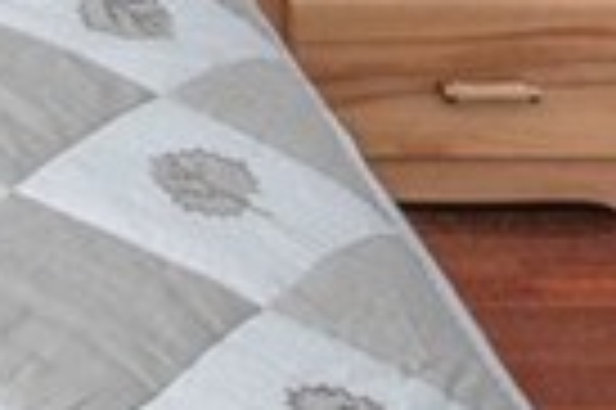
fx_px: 1795
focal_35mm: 105
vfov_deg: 11.0
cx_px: -387
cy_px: -561
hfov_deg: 17.0
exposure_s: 1/30
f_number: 8
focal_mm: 14
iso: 160
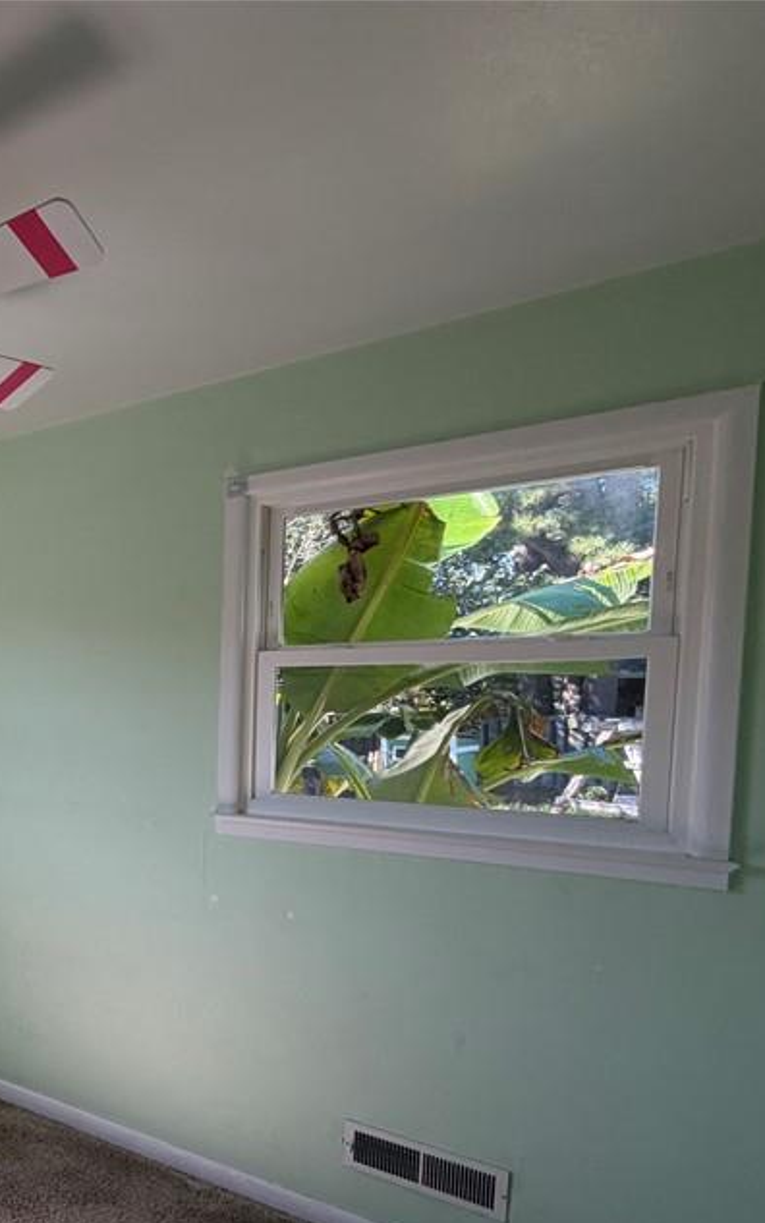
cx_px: -199
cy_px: 740
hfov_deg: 36.3
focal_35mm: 24
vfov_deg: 73.9
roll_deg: -0.3
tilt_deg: -3.0
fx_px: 800
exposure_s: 1/121
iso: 50
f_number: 2.2
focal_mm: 2.22
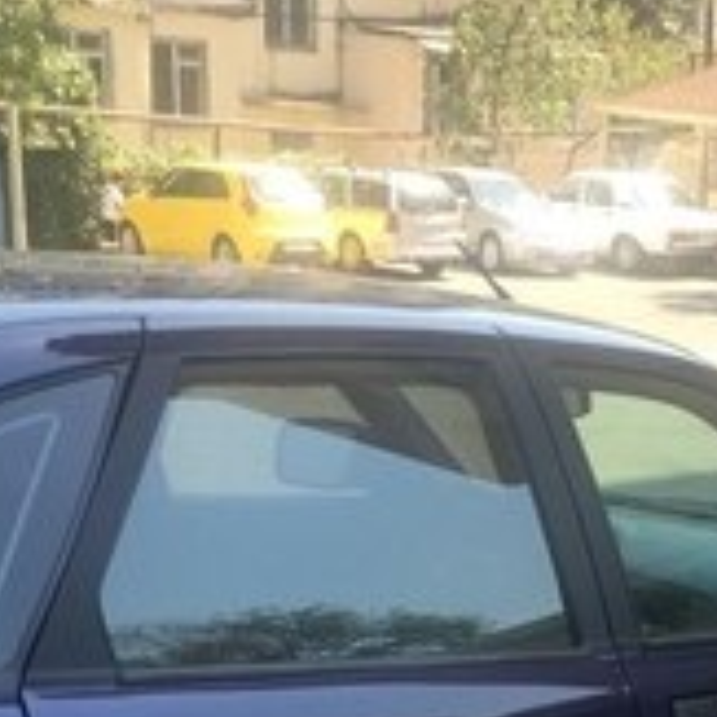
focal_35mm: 78
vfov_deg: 19.6
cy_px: 1047
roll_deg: -5.1
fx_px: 1828
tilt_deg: -26.4
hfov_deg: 21.7
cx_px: 647
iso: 25
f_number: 2.2
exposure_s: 1/262
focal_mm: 4.15
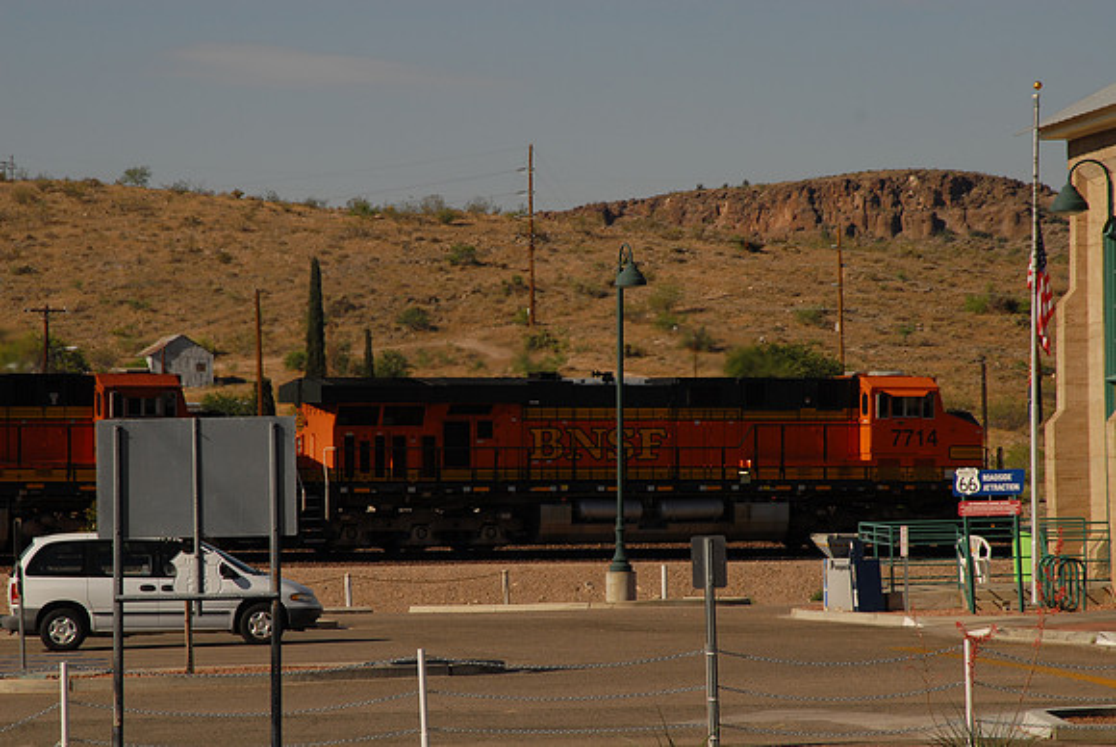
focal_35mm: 180
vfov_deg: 7.6
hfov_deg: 11.4
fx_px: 5585
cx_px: 558
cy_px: 374
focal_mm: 120
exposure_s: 1/320
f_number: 9
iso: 100
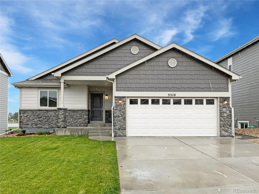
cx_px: 130
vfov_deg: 48.2
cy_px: 97
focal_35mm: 29
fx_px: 217
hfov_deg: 61.7
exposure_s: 1/342
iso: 16
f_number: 1.8
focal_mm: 3
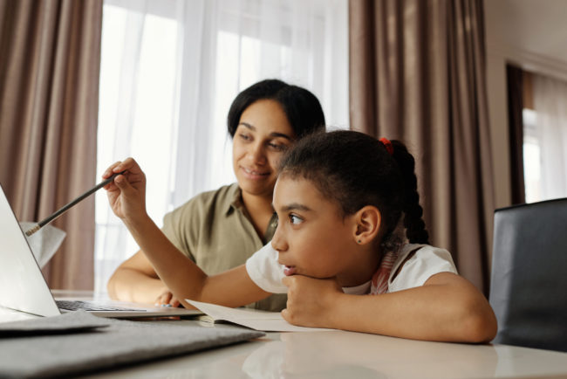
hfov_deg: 54.4
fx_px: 551
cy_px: 190
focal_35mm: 35
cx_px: 284
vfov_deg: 37.9
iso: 400
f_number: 4
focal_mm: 35
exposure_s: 1/200
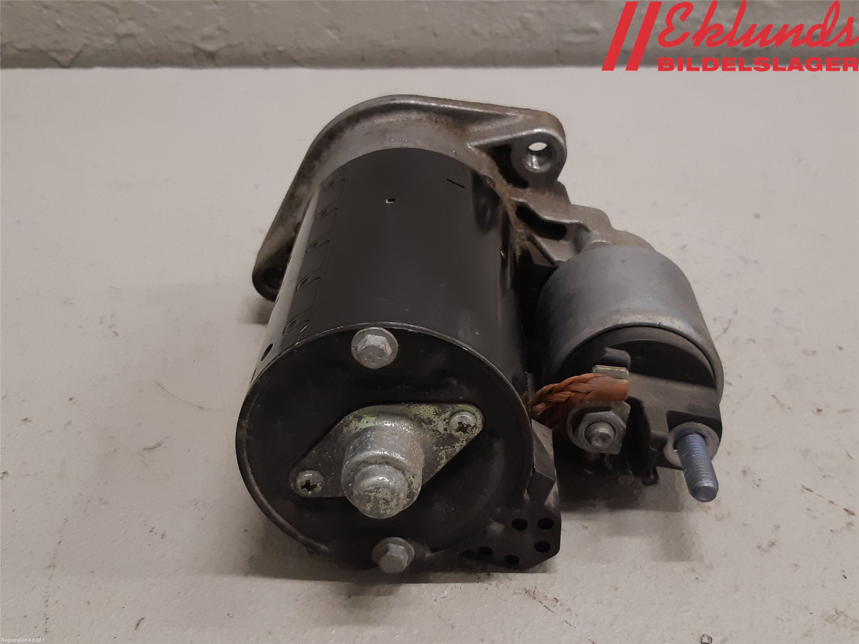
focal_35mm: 26
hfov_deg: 67.3
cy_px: 322
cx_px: 430
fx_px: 645
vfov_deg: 53.1
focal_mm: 3.93
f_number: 1.7
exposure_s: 1/50
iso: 125
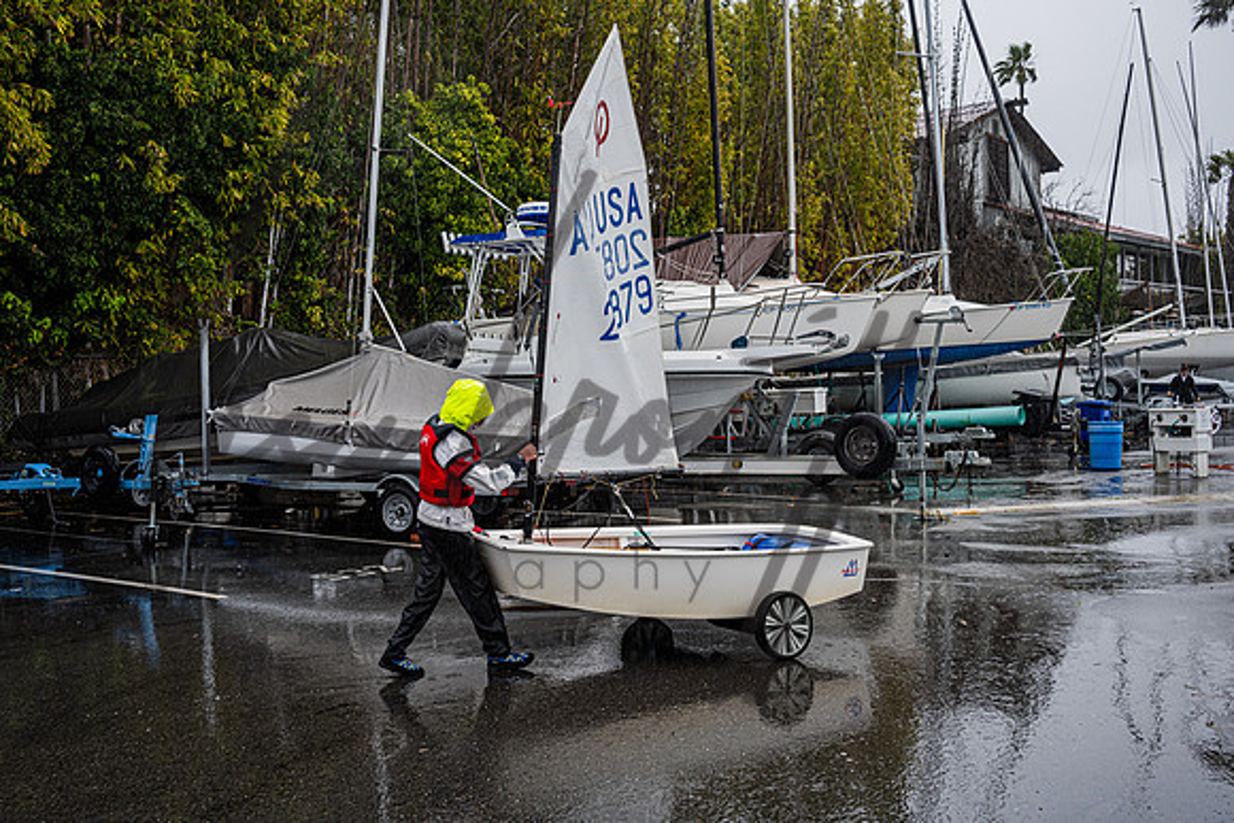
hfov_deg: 50.0
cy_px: 406
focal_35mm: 39
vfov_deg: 34.6
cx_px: 598
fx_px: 1322
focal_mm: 37
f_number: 5.6
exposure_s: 1/250
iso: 110
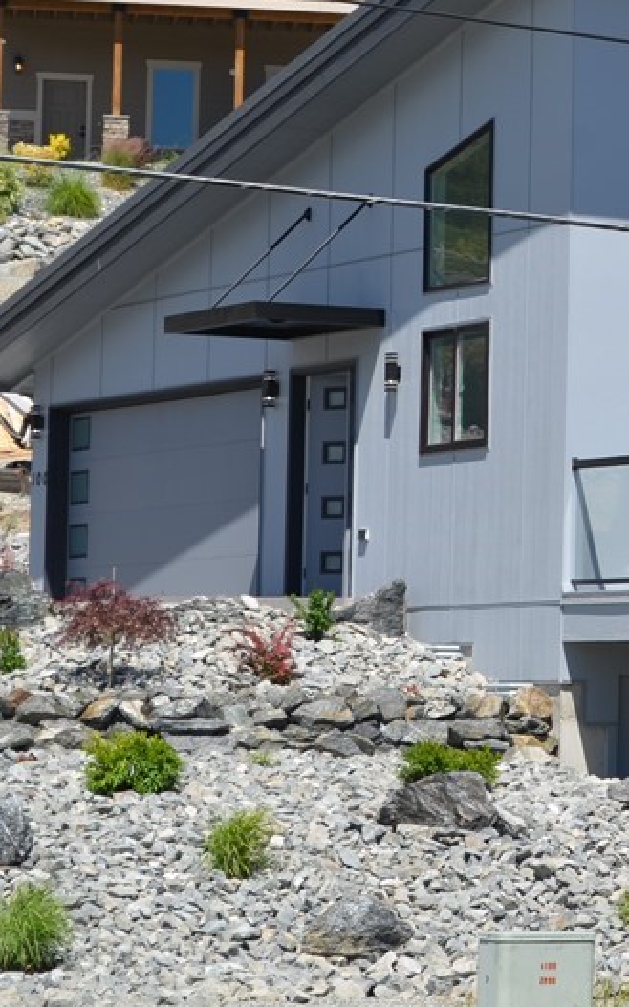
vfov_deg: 12.8
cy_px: 347
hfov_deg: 7.8
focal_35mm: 164
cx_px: 1026
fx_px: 4502
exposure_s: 1/250
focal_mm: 52
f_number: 8
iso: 100
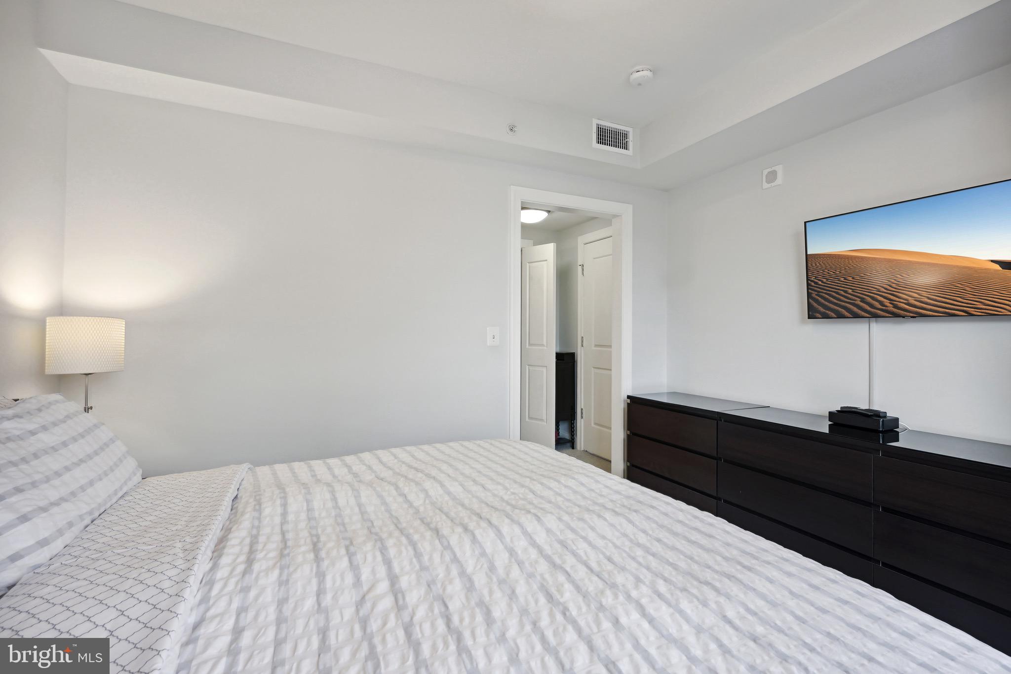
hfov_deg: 98.5
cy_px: 337
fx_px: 435
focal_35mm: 16
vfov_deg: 75.5
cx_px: 506
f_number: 8
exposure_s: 1/13
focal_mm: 15.5
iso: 200
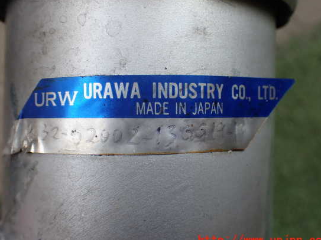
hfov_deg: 44.8
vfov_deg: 34.3
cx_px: 154
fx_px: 389
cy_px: 116
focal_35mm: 42
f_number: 2.7
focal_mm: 6.83
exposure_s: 1/160
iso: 160
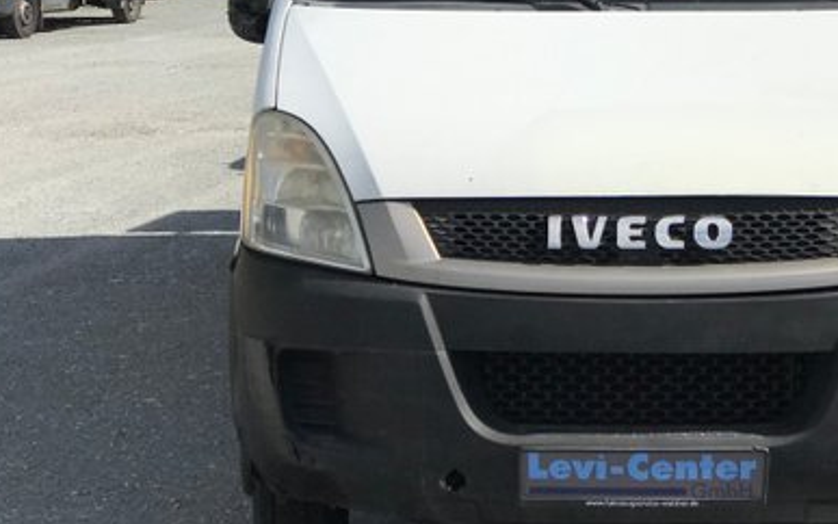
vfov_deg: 10.4
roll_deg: +0.3
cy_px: -35
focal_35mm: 125
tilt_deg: -3.2
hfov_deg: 16.5
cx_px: 699
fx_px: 2855
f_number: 2.8
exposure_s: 1/1623
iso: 20
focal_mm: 6.6
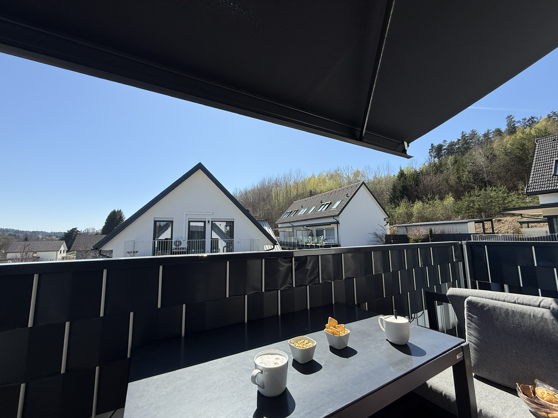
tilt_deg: +5.8
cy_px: 209
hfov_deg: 102.1
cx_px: 279
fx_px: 226
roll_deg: +0.5
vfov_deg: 85.7
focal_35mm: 14
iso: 50
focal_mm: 2.22
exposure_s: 1/2092
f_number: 2.2
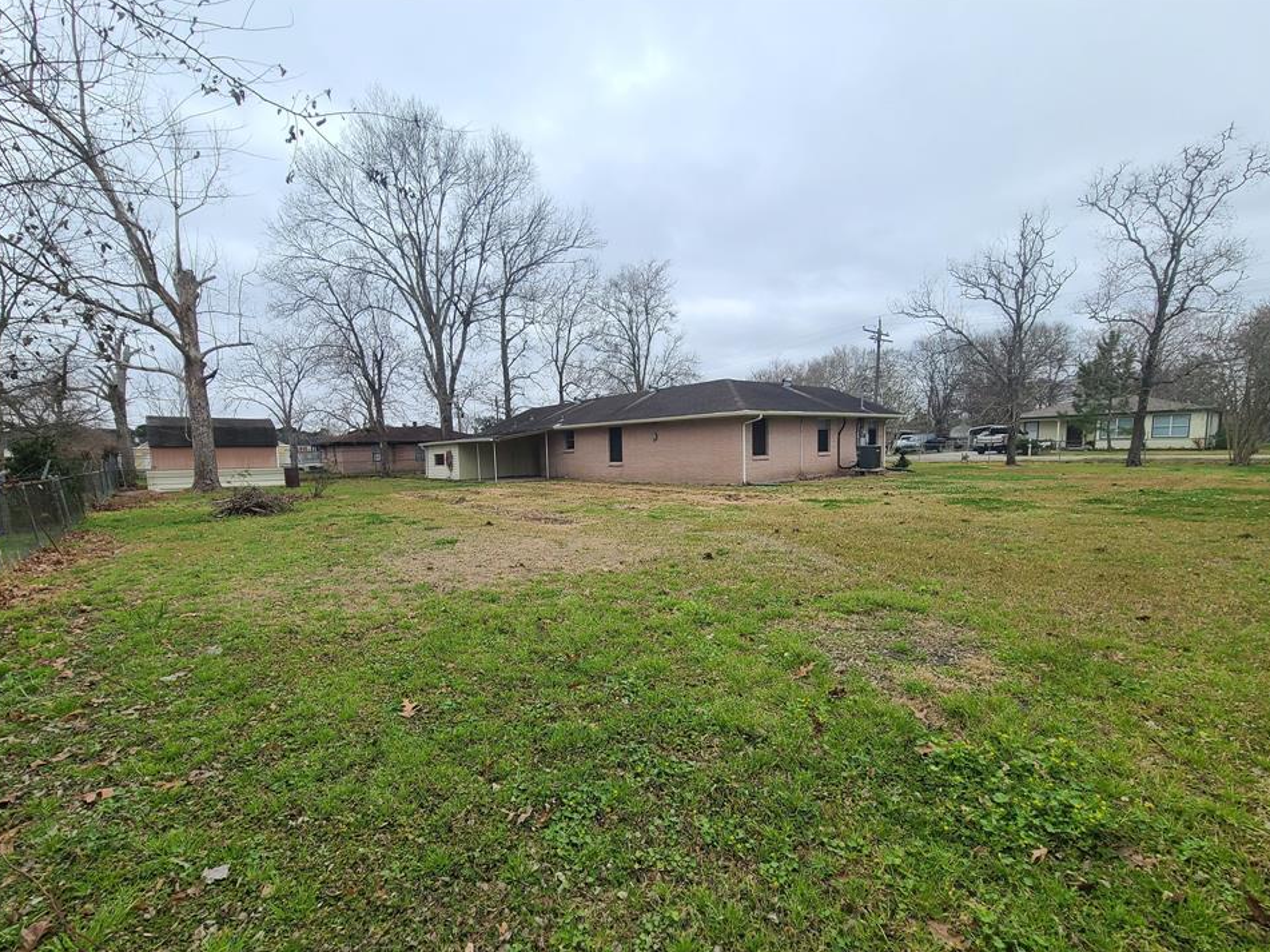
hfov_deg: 102.0
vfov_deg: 85.6
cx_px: 606
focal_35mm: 14
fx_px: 514
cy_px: 505
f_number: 2.2
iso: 50
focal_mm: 2.2
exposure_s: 1/426
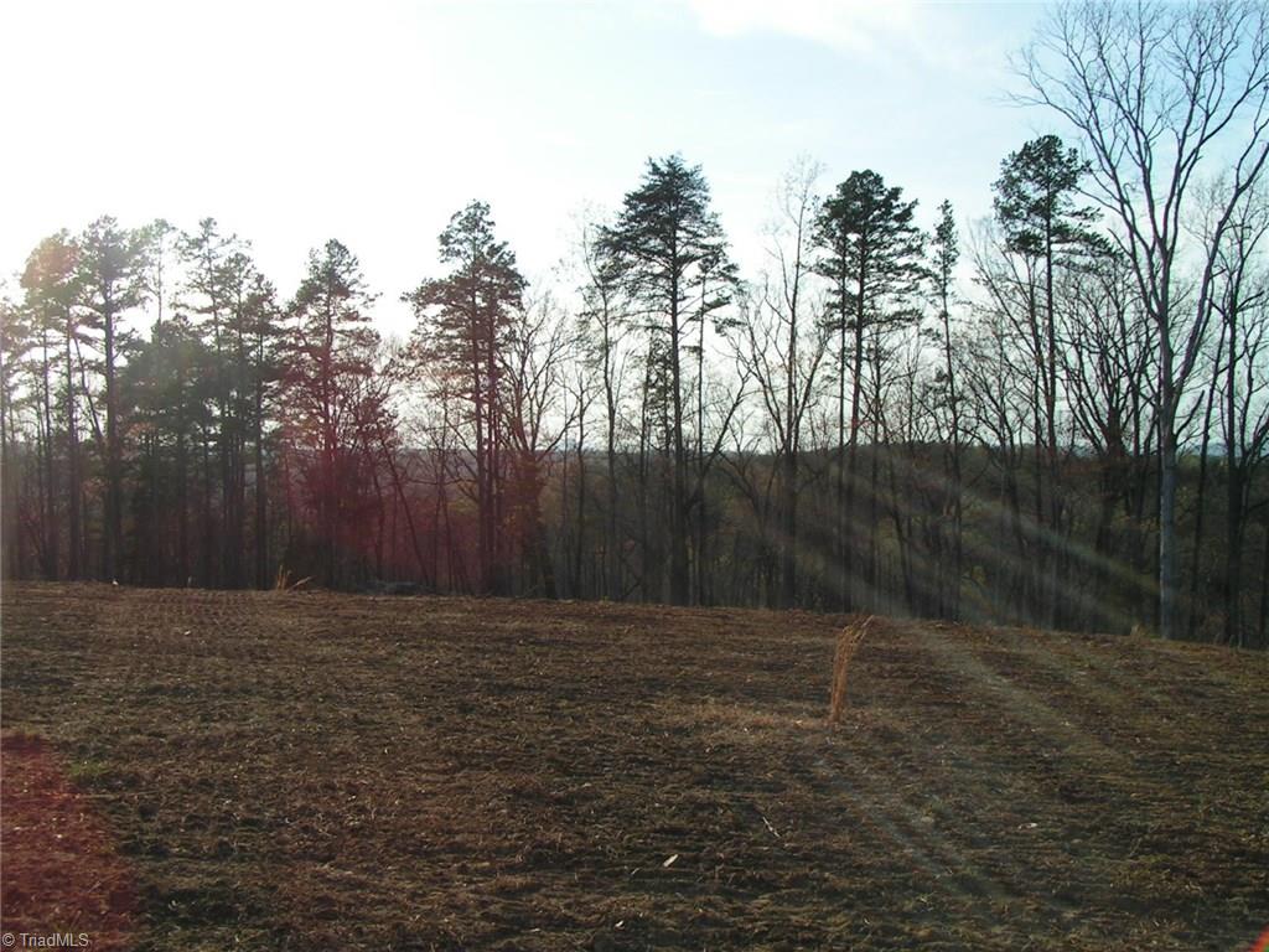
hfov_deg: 49.0
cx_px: 634
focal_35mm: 38
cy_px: 476
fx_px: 1393
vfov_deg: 37.7
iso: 50
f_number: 5.6
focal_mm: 5.8
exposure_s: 1/400
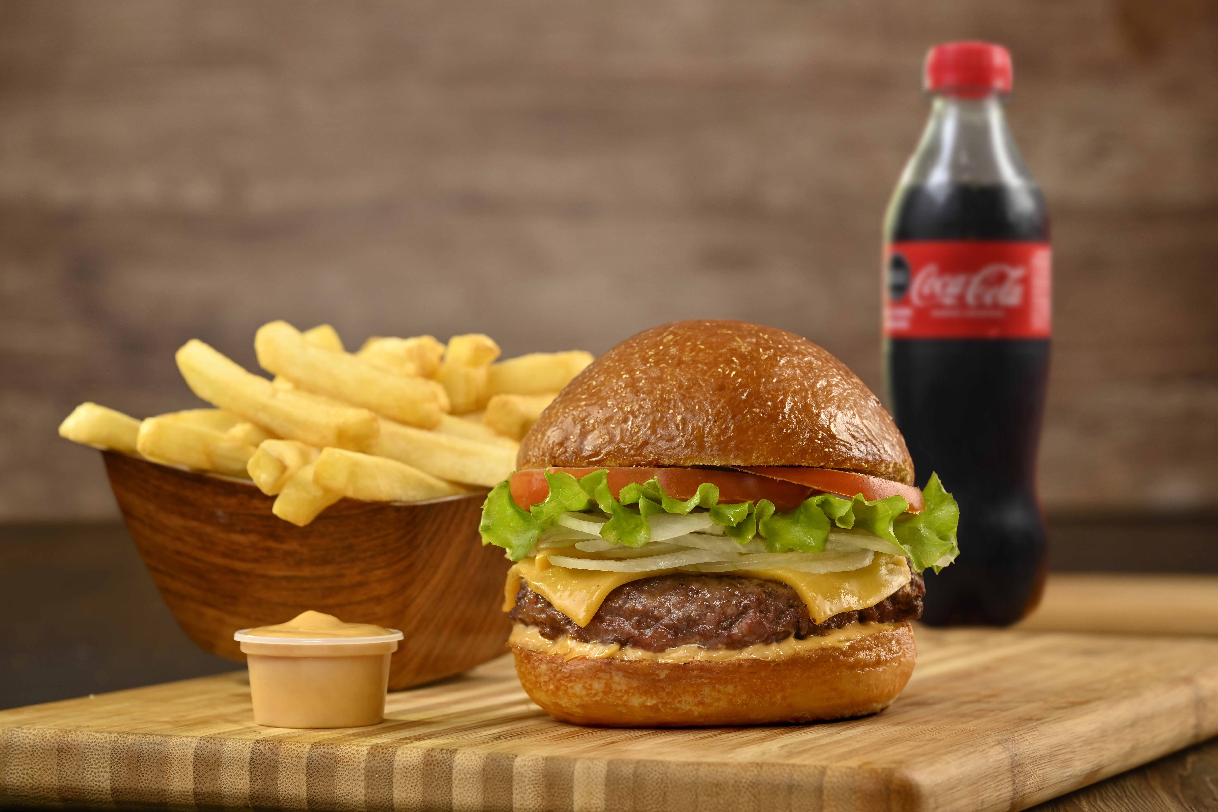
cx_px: 609
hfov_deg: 20.0
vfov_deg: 13.4
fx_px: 3451
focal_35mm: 102
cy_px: 406
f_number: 9
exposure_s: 1/50
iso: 400
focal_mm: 102
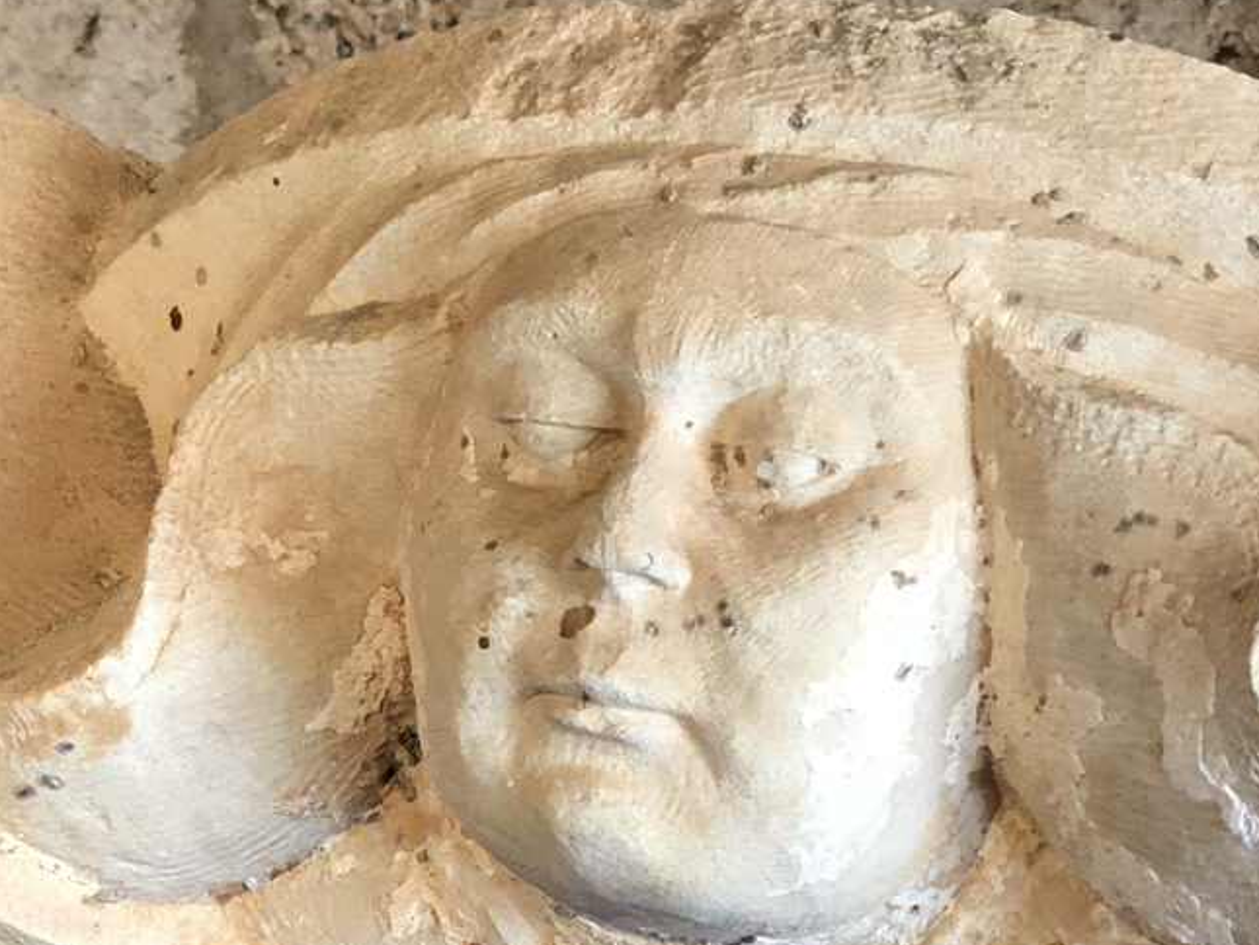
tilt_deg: -12.1
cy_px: 740
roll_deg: +1.0
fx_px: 4693
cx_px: 929
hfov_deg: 15.2
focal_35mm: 129
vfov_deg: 11.5
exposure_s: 1/50
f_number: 2.4
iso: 100
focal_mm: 6
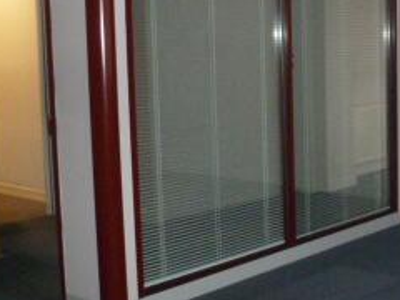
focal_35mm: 64
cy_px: 127
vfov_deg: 22.9
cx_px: 417
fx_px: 740
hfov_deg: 28.1
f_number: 3.3
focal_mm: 4.3
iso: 640
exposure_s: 1/40
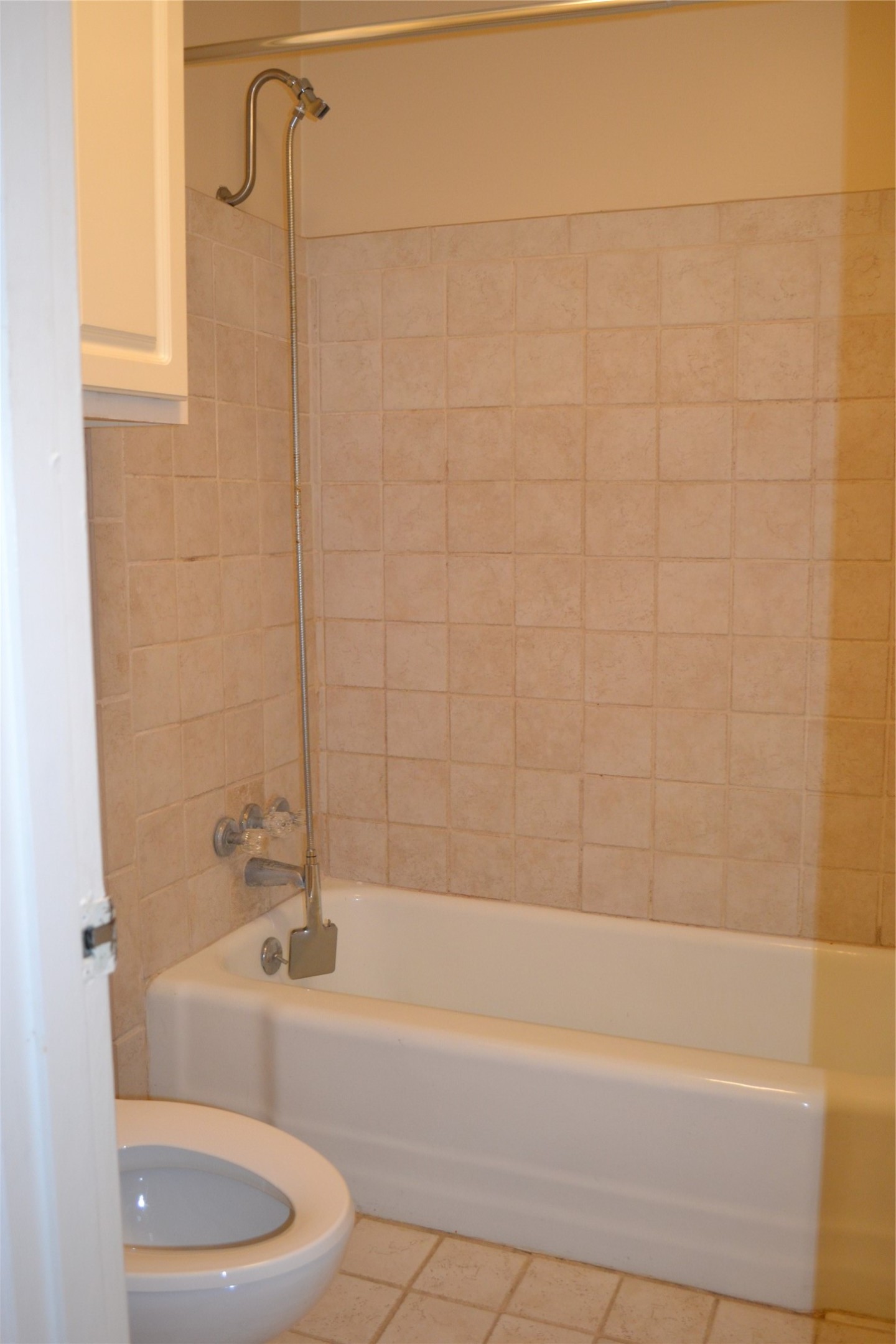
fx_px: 1232
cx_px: 448
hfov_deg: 40.0
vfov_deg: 57.2
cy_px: 672
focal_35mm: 33
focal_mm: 22
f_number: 3.8
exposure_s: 1/60
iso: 720
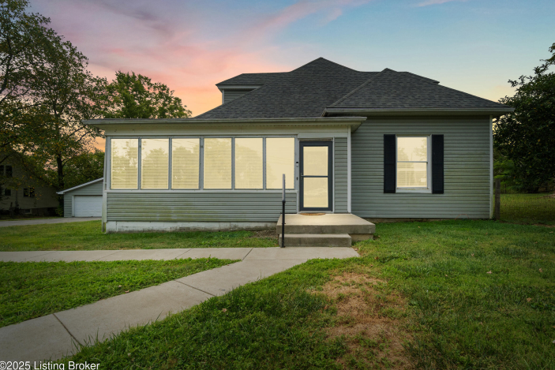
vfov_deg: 73.8
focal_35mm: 16
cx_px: 293
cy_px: 186
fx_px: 247
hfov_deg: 96.6
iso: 400
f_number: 8
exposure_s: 1/640
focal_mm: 10
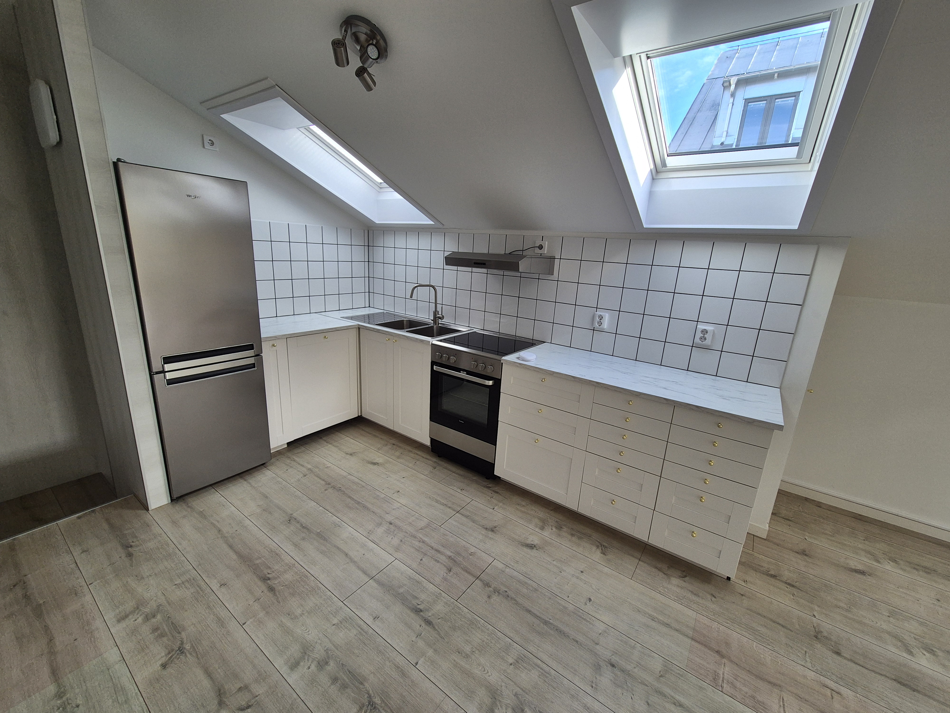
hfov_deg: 106.2
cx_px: 475
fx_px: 357
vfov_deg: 89.9
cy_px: 356
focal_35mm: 13
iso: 50
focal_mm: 2.2
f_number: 2.2
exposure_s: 1/132
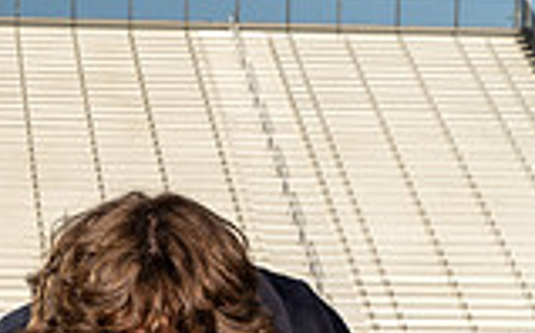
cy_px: 730
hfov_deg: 10.3
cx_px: 67
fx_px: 2942
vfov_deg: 6.3
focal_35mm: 202
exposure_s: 1/250
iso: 160
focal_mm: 70
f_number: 11
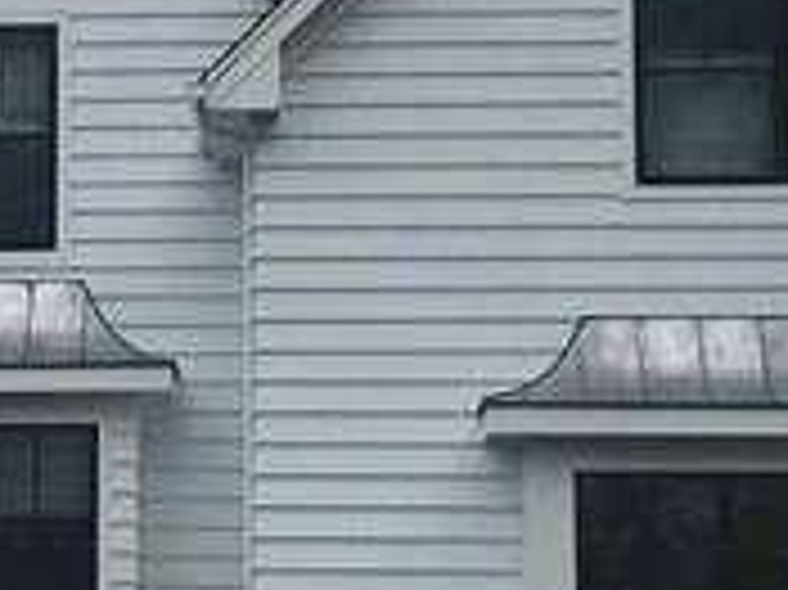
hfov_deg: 12.0
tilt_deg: +12.6
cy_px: 225
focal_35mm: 164
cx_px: 54
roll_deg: -0.7
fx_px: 3731
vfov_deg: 9.0
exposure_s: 1/2907
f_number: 1.8
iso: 20
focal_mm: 3.99
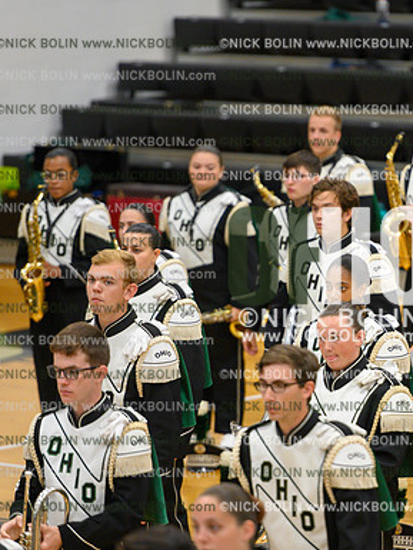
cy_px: 275
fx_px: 4611
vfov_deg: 6.8
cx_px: 329
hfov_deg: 5.1
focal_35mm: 290
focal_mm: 200
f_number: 2.8
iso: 1600
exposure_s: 1/320
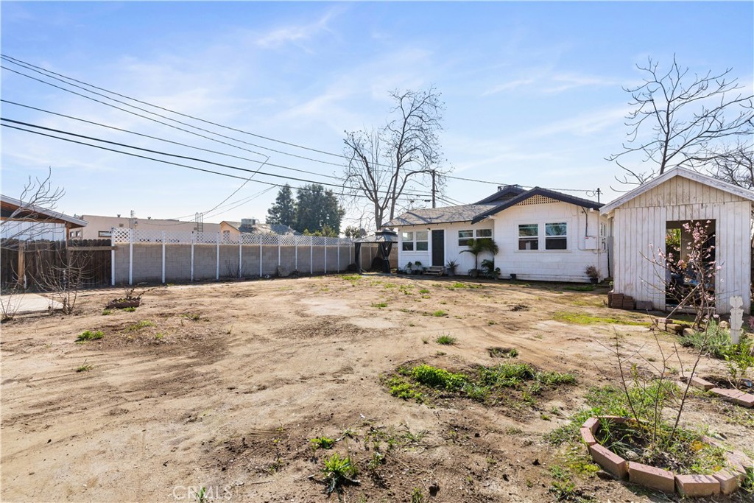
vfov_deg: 70.5
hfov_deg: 93.3
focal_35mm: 17
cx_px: 377
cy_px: 252
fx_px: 356
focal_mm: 17
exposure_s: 1/3200
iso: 400
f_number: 5.6
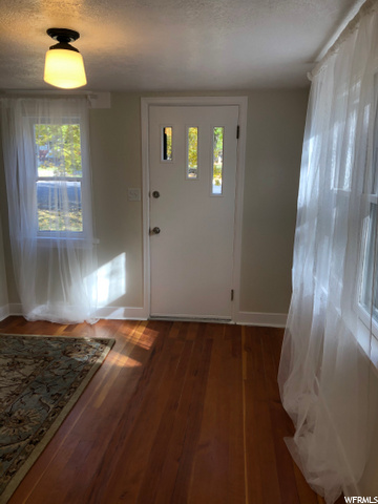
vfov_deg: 63.4
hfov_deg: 49.7
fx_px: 408
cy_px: 252
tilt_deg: -11.2
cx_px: 189
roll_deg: +0.3
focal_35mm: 28
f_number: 1.8
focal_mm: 3.99
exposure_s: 1/120
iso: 64
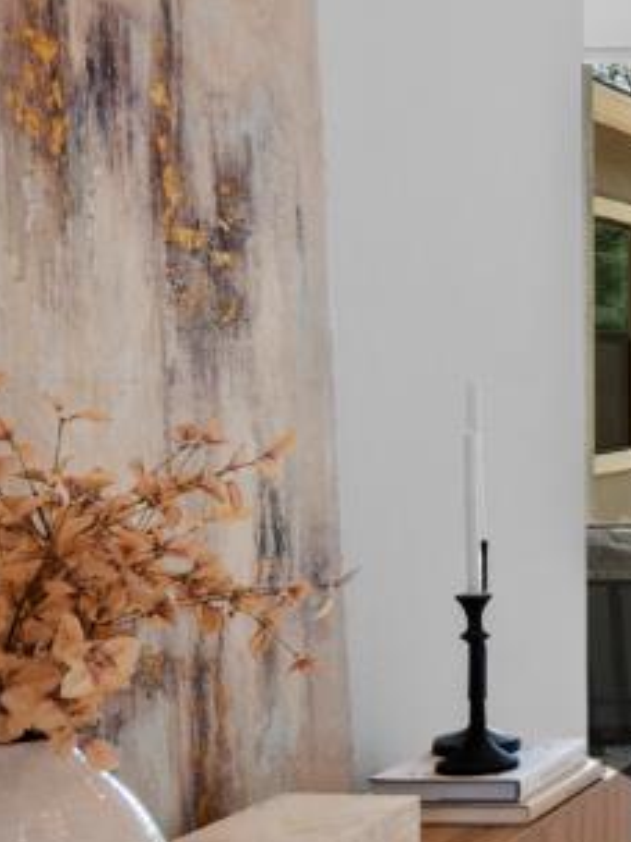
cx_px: 1220
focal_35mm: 76
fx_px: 1847
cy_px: 295
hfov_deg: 15.8
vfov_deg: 25.5
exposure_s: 1/13
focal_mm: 16
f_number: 9
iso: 200
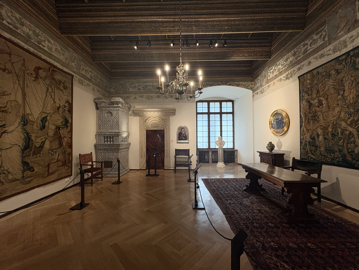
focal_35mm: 14
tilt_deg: +2.4
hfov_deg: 102.1
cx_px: 180
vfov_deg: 85.7
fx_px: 145
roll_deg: +1.3
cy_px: 135
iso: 320
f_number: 2.2
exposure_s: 1/50
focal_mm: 2.22
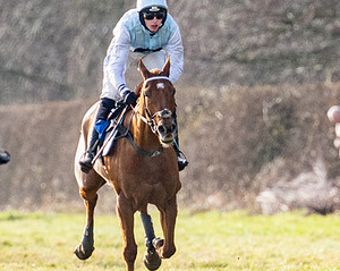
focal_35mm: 1088
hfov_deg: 1.8
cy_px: 125
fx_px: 10930
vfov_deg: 1.4
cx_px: 296
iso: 800
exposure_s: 1/4000
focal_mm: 260
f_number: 4
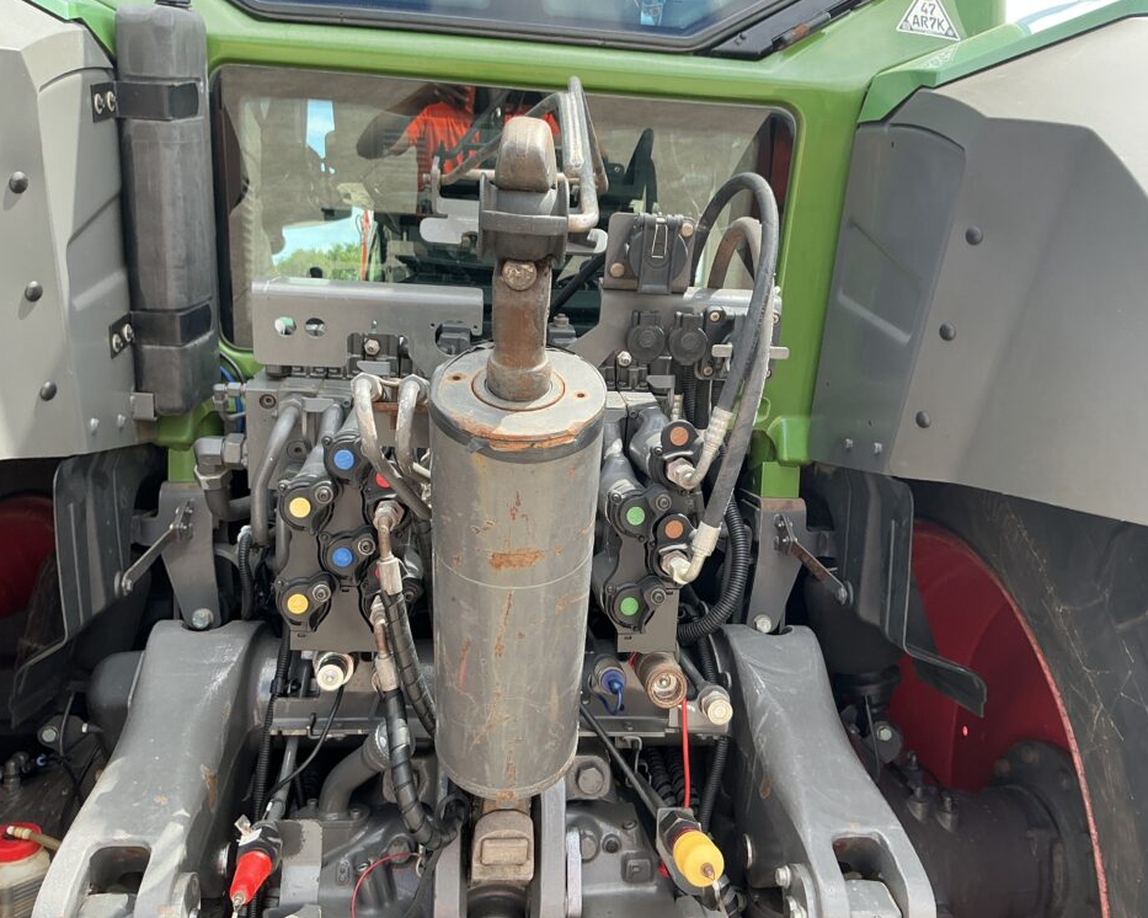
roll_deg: -4.1
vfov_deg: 48.5
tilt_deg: -5.0
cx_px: 594
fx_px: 1019
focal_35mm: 30
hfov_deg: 58.8
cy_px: 448
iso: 25
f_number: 1.8
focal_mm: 3
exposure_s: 1/206
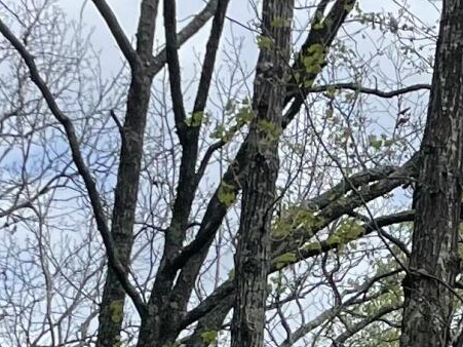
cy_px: 648
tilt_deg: +7.4
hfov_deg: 11.0
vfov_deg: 8.2
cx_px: 696
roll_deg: -2.1
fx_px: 2313
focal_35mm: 173
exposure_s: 1/2398
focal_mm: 4.2
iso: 32
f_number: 1.6
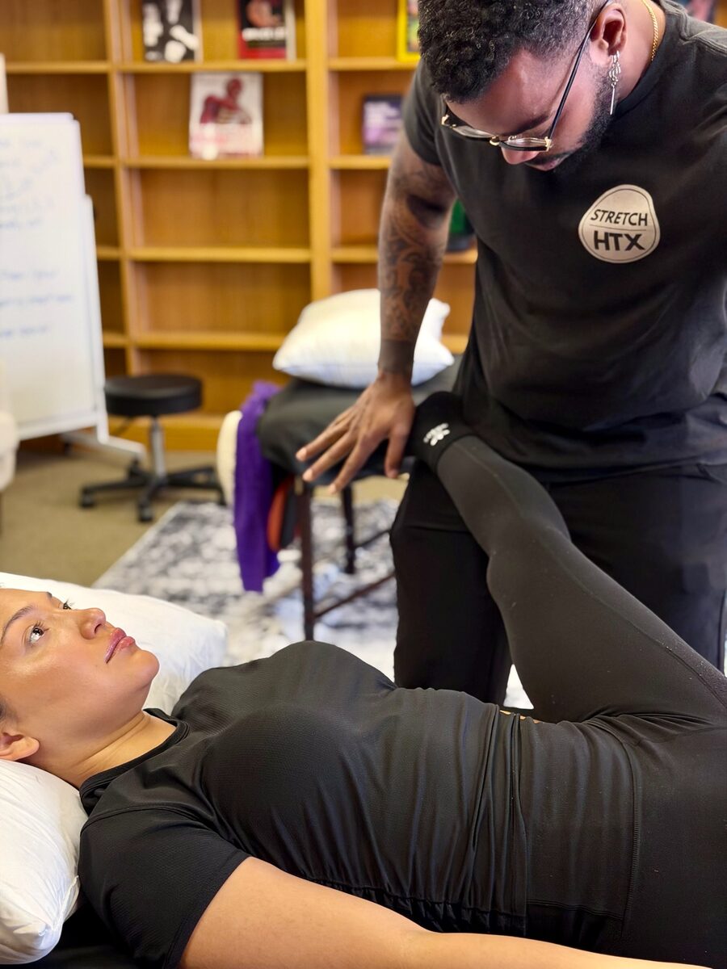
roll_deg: -0.7
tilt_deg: -15.8
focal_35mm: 48
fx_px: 1344
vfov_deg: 39.7
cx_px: 364
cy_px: 484
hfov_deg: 30.3
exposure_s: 1/60
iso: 200
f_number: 1.78
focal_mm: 6.76
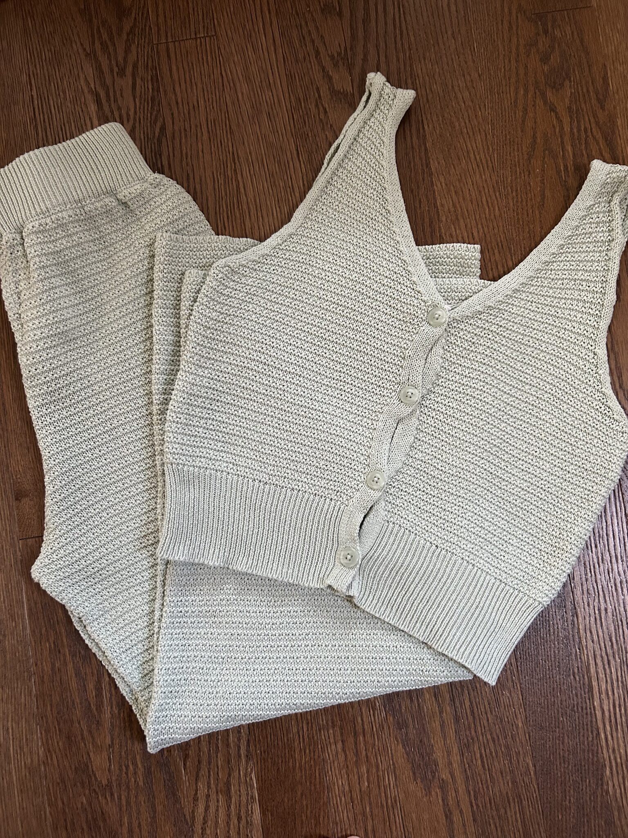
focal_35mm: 26
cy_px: 419
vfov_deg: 67.3
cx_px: 314
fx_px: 629
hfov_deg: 53.1
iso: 320
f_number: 1.5
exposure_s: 1/60
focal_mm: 5.7
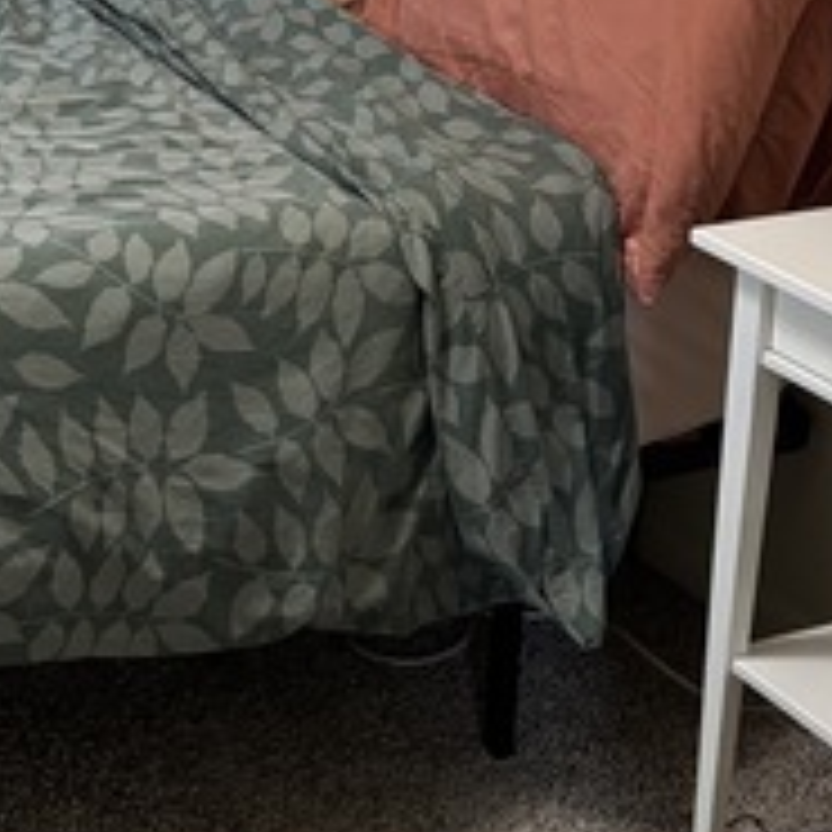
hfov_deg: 20.4
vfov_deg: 19.2
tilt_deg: -7.6
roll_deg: -2.1
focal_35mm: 83
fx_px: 2257
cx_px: 67
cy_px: -263
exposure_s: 1/60
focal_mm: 5.96
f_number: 1.6
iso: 320
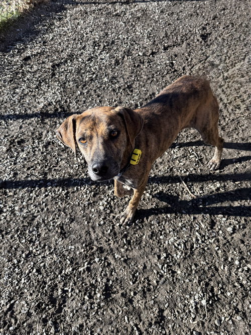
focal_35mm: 24
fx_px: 232
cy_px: 168
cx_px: 126
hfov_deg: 56.8
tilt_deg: -48.0
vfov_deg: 71.6
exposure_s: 1/1192
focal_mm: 6.76
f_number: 1.78
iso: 100
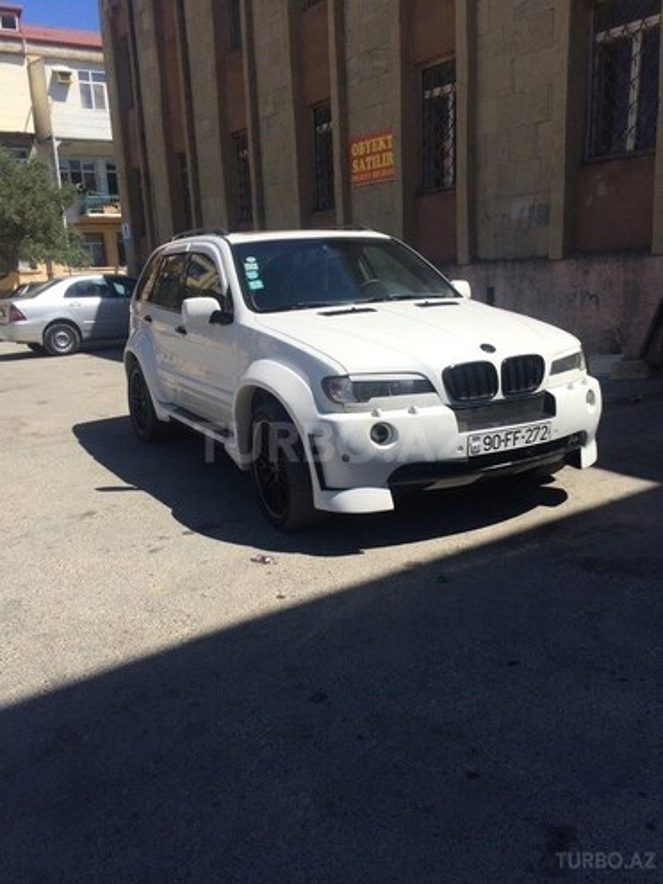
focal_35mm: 29
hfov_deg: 48.2
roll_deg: +4.7
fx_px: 741
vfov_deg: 61.7
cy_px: 442
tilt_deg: -13.8
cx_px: 332
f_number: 2.2
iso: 32
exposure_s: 1/2160
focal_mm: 4.15
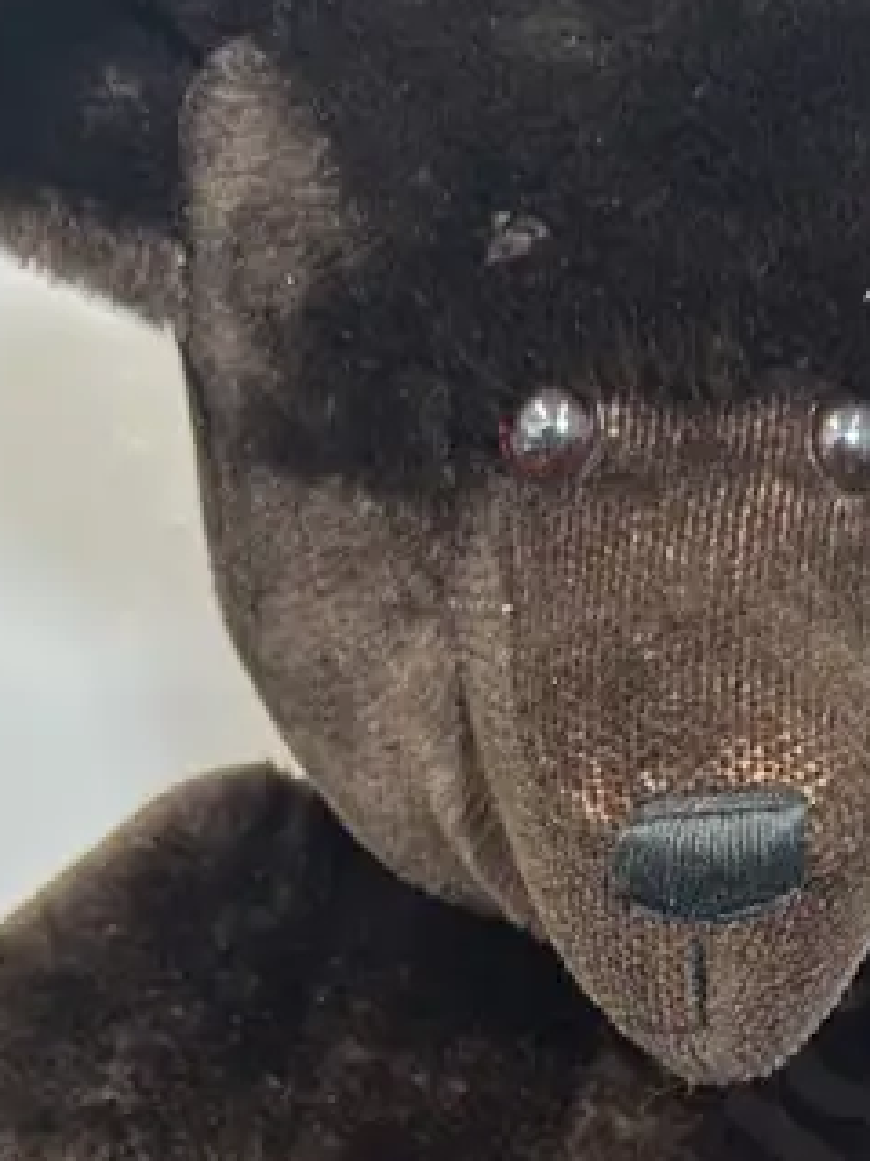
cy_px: 1434
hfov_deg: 19.1
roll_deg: -1.5
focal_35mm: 77
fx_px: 2582
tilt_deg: -19.1
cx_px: 557
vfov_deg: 23.0
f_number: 1.78
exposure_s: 1/50
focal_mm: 6.86
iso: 320
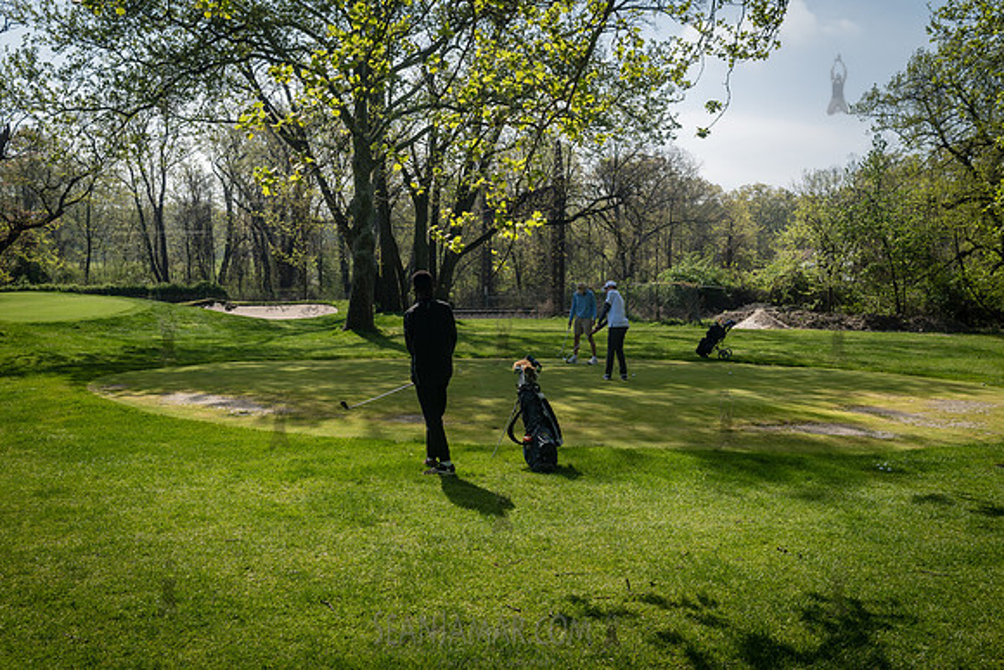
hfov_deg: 53.9
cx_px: 502
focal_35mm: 35
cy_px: 335
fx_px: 987
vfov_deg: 37.5
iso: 200
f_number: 6.3
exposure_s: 1/1000
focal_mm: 35
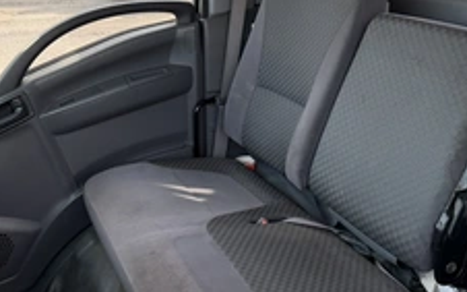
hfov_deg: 44.2
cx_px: 196
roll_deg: +0.2
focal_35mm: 45
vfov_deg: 28.4
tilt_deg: -19.5
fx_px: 572
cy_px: 108
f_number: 1.78
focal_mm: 6.76
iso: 100
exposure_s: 1/967
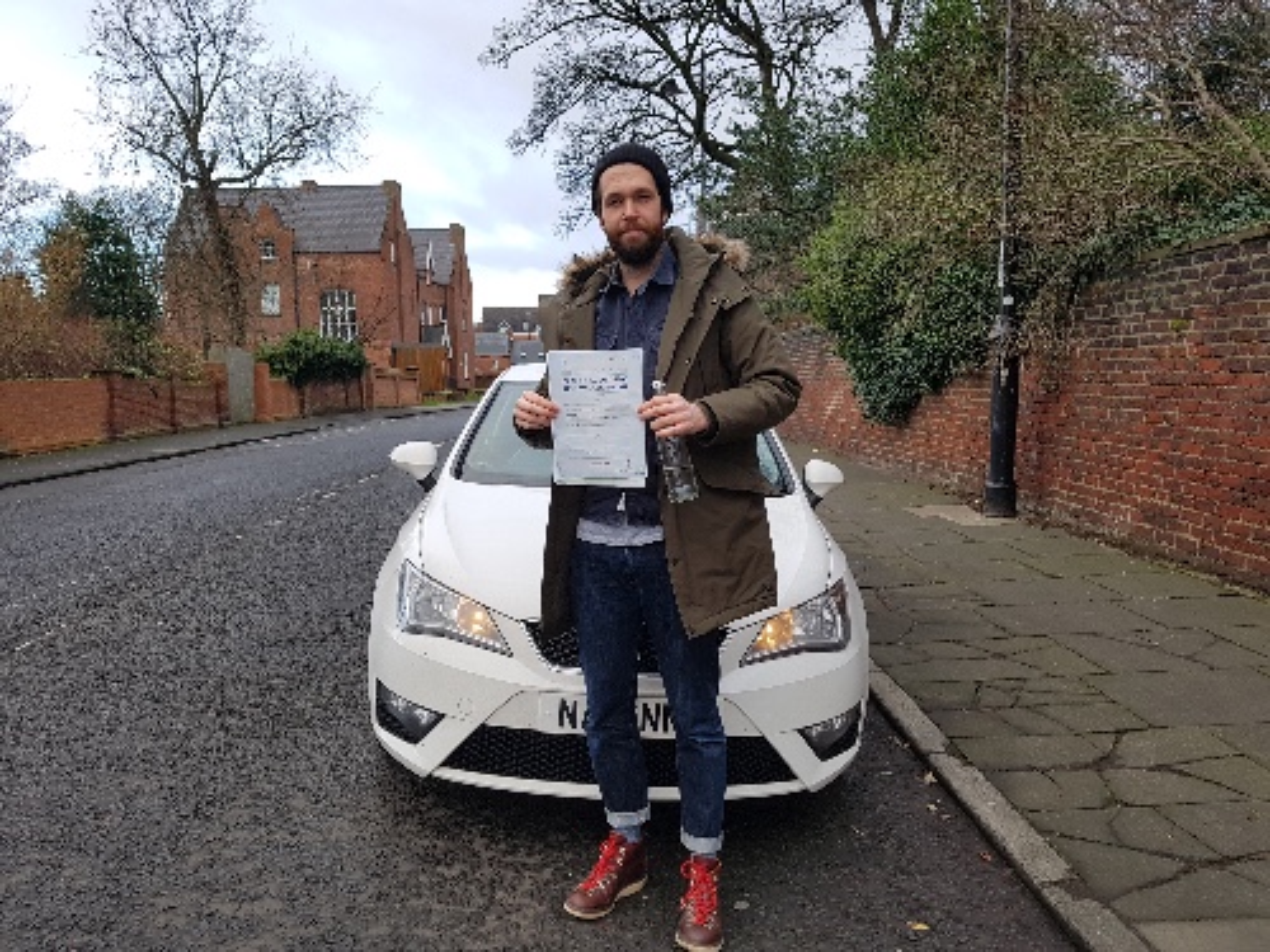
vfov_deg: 53.1
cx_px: 635
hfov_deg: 67.3
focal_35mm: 26
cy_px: 476
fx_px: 954
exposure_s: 1/196
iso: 50
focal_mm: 4.2
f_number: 1.7
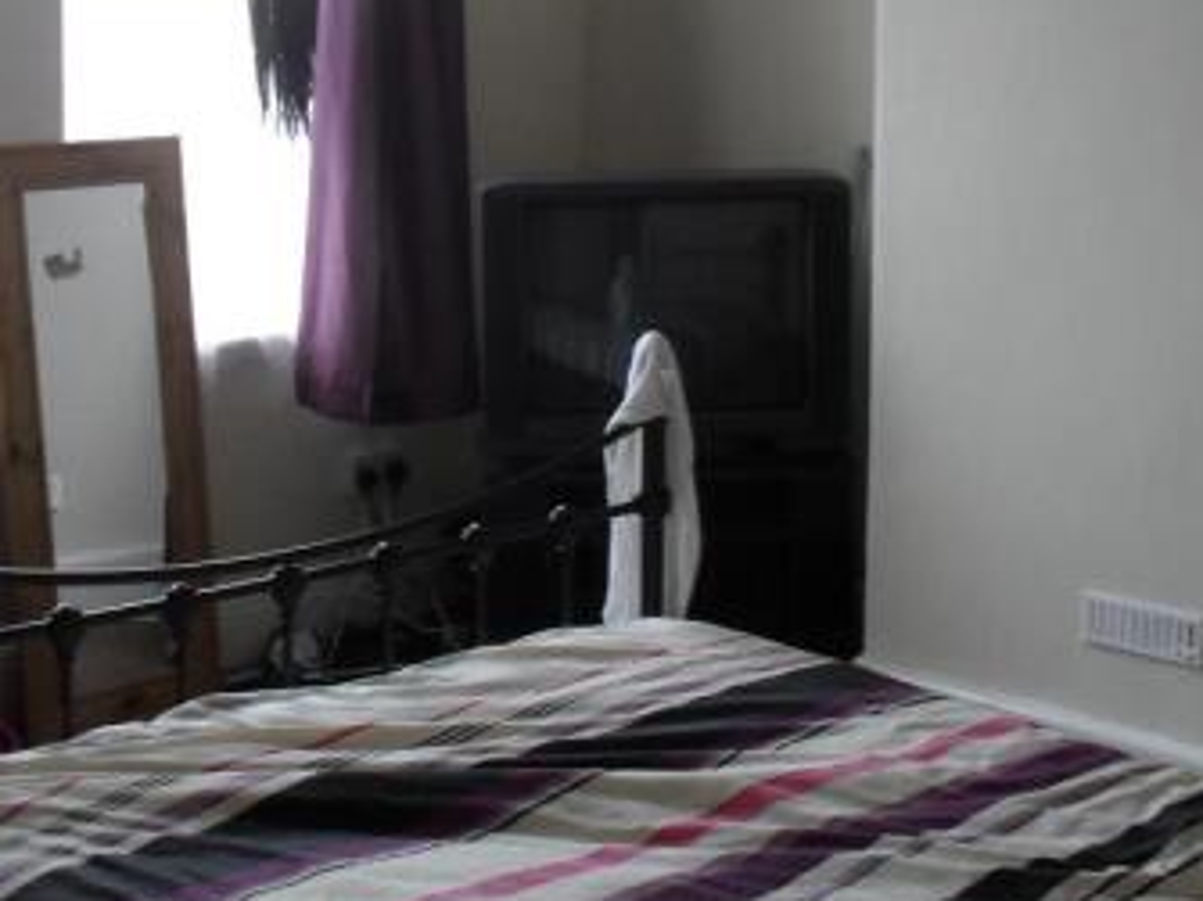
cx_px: 558
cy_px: 178
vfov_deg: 23.6
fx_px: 2119
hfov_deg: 31.7
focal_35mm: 61
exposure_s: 1/30
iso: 200
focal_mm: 6.3
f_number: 3.2
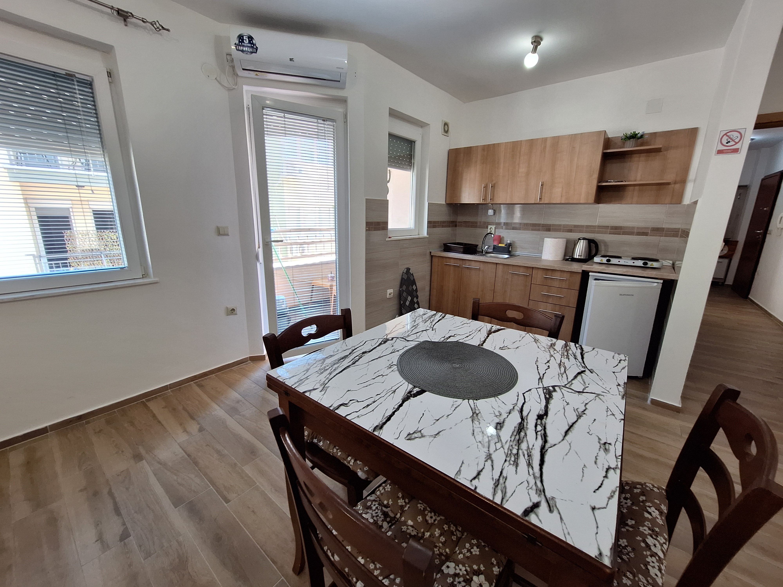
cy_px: 294
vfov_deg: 89.9
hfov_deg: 106.2
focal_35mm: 13
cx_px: 392
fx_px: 294
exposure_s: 1/50
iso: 64
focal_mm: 1.74
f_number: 2.2
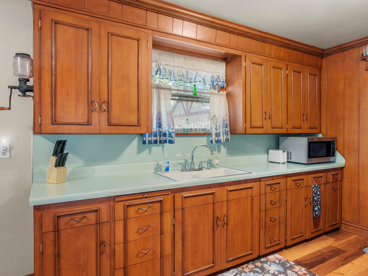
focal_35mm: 23
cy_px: 136
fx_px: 240
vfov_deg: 59.8
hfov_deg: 74.9
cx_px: 195
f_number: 8
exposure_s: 2
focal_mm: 20.5
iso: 500
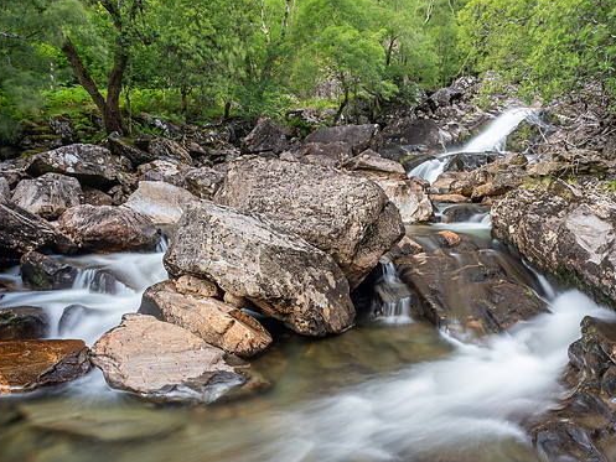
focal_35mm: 28
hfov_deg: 63.3
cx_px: 342
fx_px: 498
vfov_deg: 49.7
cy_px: 256
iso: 200
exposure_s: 4
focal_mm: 12
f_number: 7.1
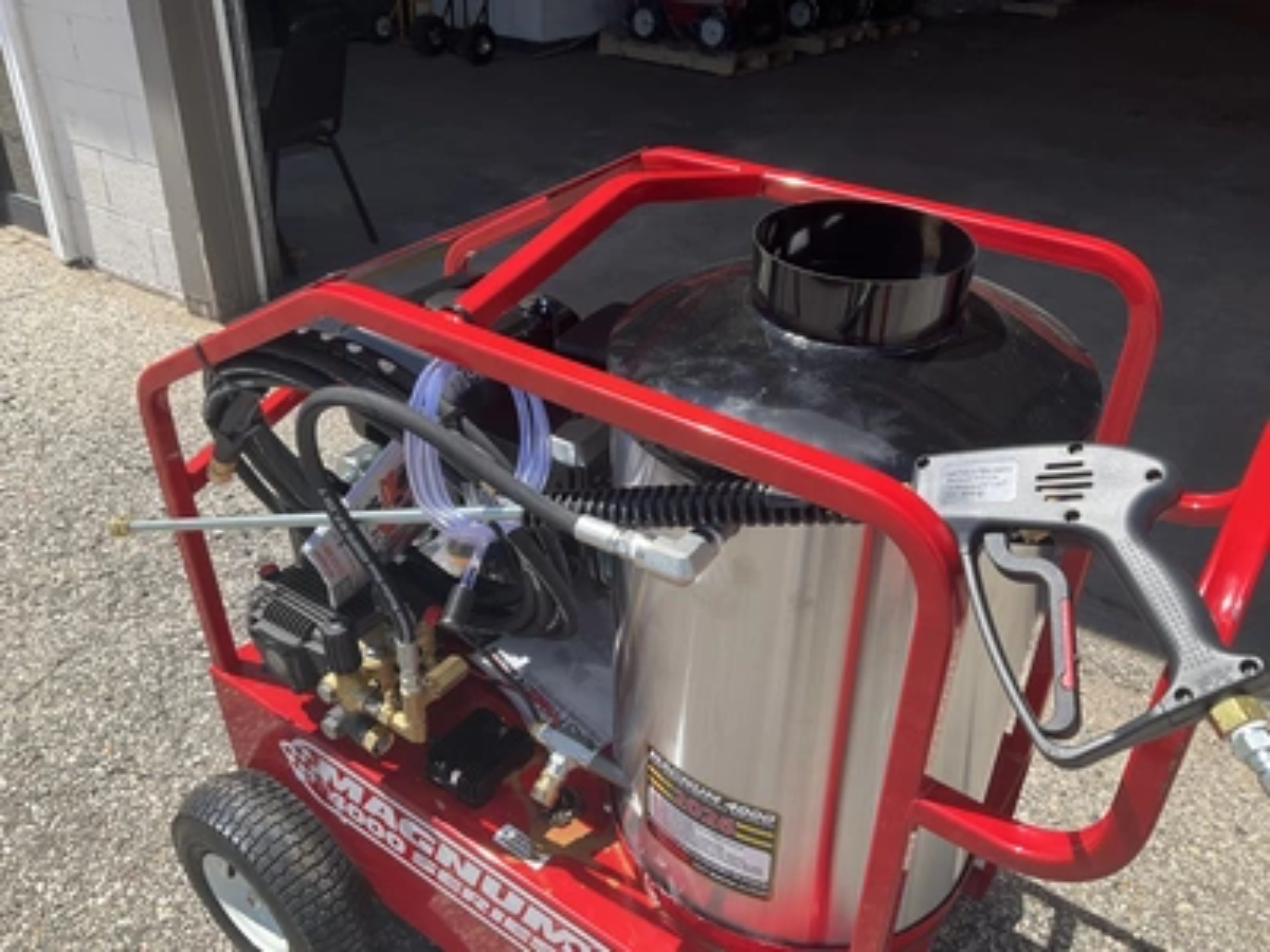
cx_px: 635
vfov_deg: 48.2
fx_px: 1064
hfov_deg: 61.7
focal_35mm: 29
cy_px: 476
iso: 25
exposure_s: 1/944
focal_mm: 3
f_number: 1.8
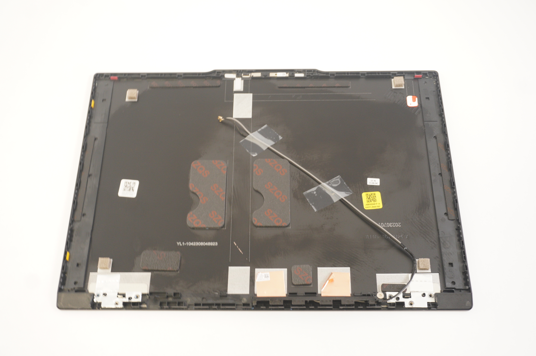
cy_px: 178
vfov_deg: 35.4
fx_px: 558
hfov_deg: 51.3
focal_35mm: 38
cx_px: 268
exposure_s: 1/13
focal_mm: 25
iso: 500
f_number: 5.6
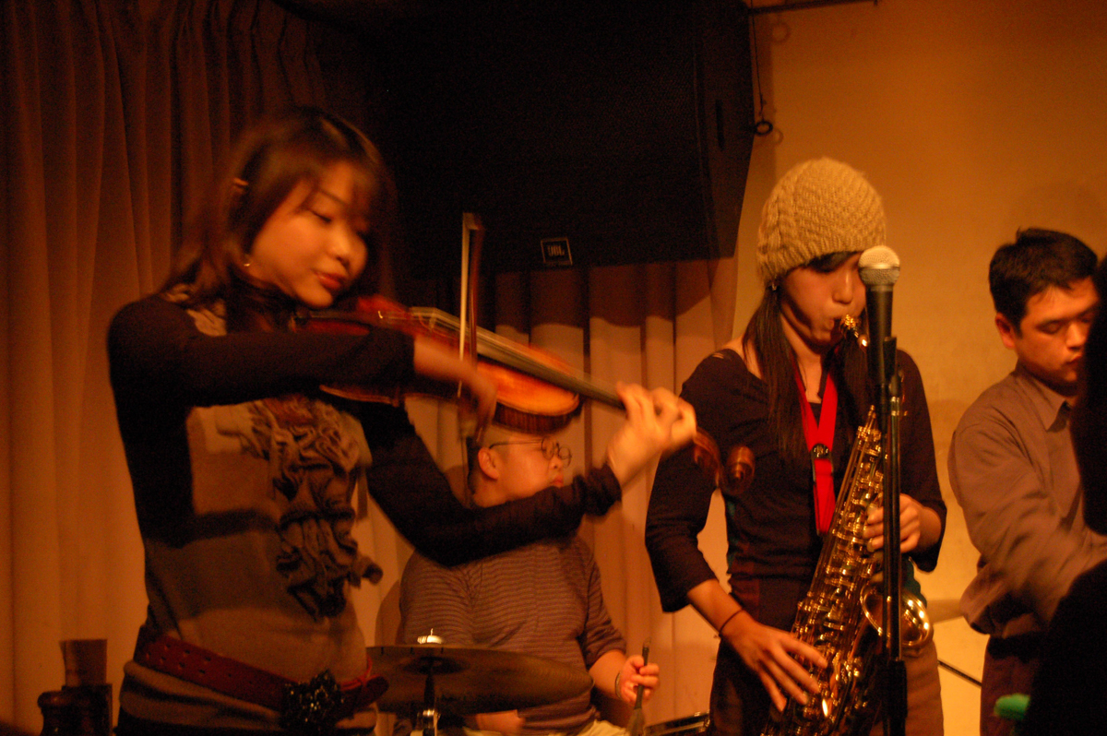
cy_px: 368
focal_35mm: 69
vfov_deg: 19.7
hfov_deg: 29.3
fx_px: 2120
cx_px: 554
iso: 1600
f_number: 5.3
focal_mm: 46
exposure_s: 1/13
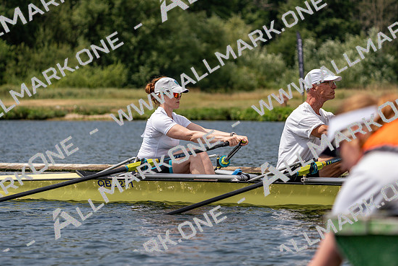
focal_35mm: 210
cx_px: 199
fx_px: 2323
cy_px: 128
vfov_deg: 6.6
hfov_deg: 9.8
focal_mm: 200
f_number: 5.6
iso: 160
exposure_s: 1/1600
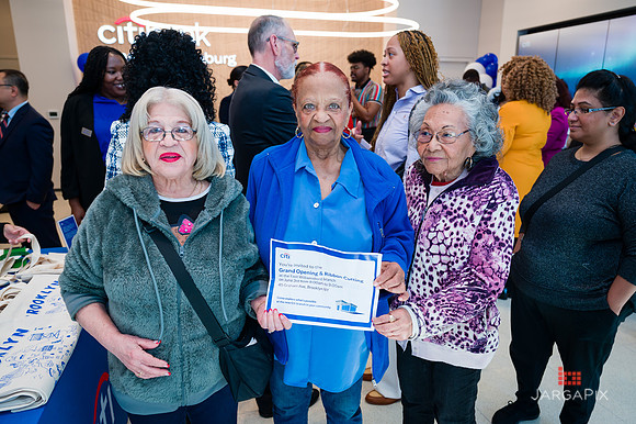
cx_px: 318
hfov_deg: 70.6
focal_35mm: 25
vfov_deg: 50.5
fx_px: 449
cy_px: 212
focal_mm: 24
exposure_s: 1/200
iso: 250
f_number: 3.2
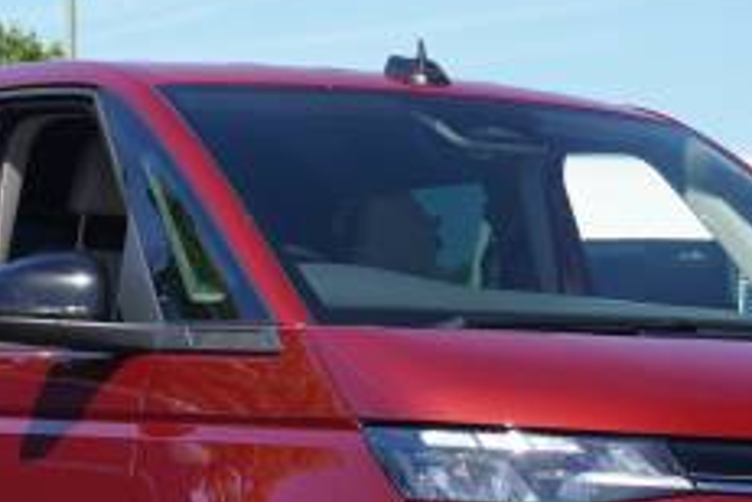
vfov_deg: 7.7
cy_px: 440
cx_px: 358
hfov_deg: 11.5
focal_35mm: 178
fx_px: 3726
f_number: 7.1
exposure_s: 1/125
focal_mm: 43
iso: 100
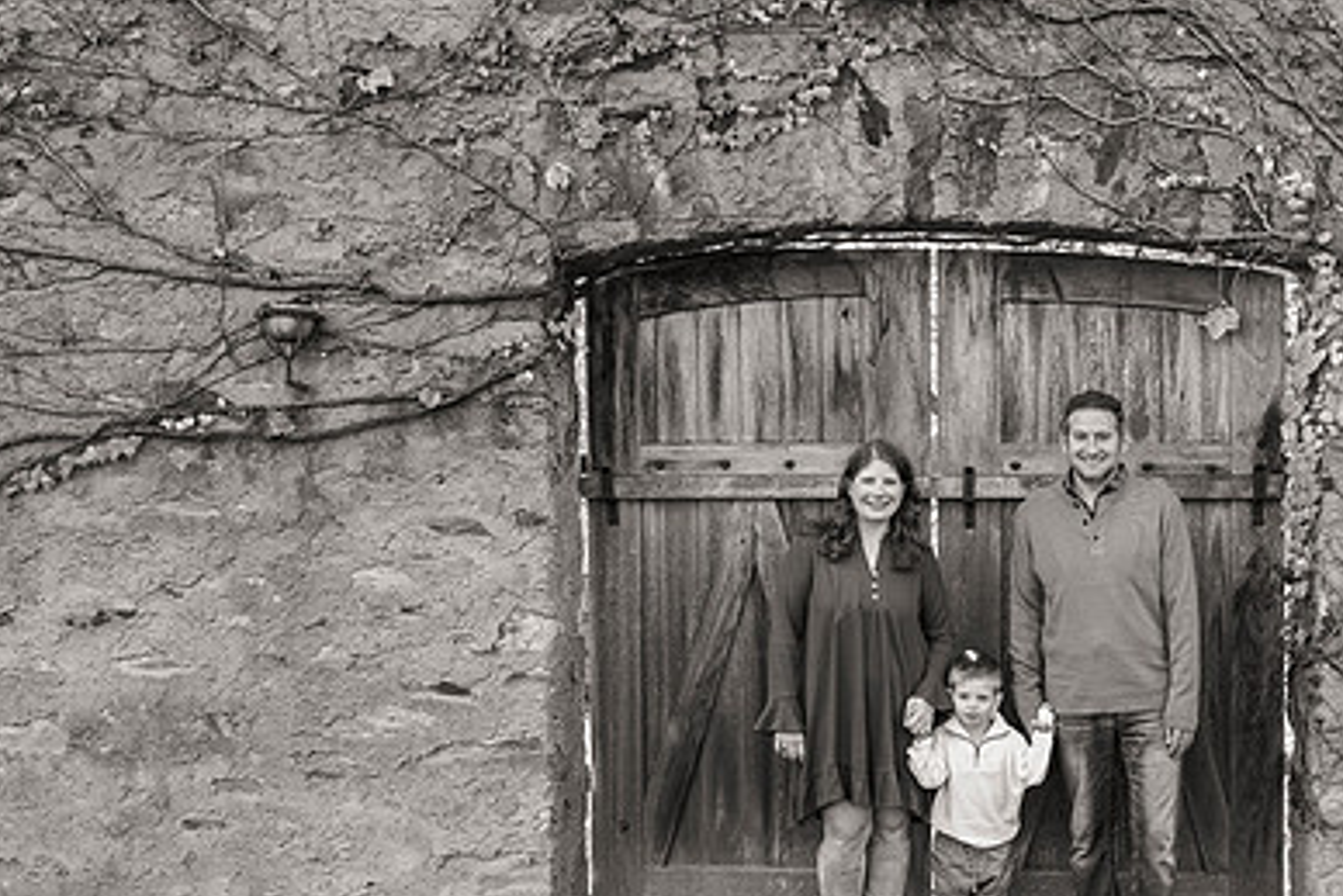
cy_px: 496
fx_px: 2015
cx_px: 903
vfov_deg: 25.1
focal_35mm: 54
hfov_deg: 36.5
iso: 500
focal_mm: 34
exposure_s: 1/250
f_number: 4.5
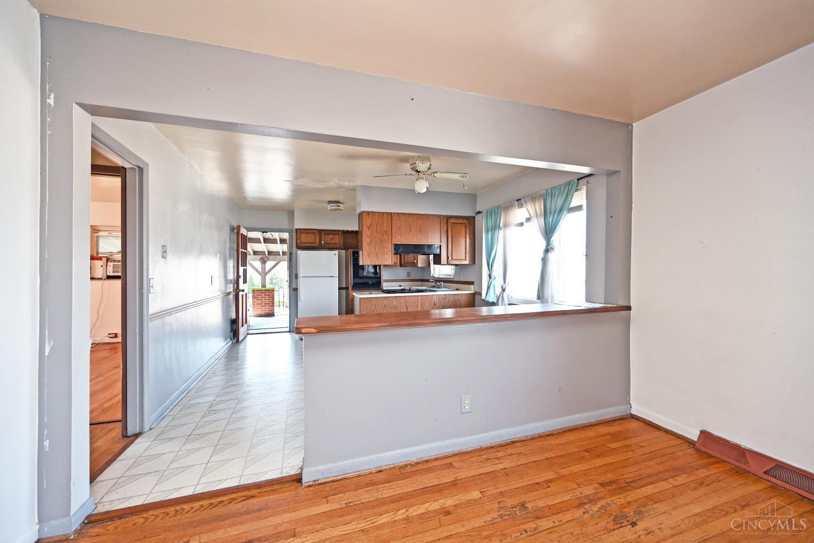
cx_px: 407
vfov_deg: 81.2
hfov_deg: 104.3
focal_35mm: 14
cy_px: 272
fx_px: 317
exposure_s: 1/60
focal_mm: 14
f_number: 4
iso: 220
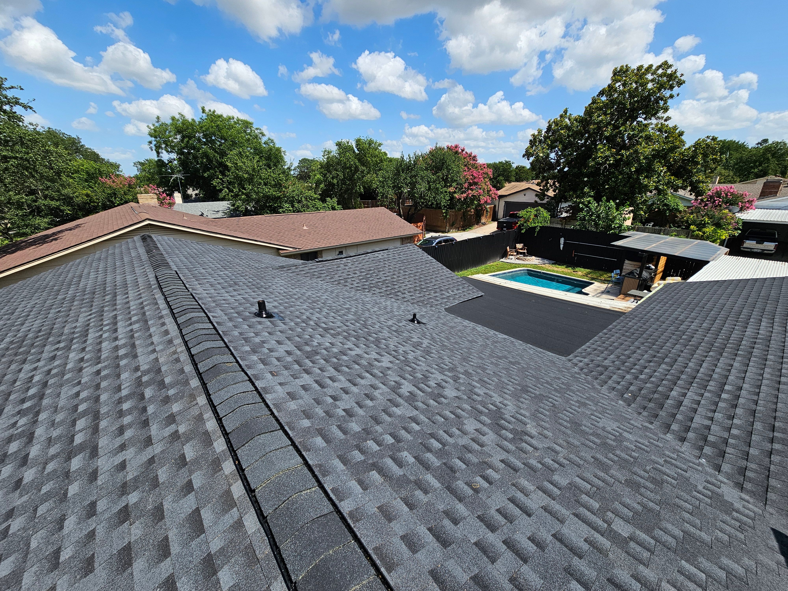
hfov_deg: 106.2
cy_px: 296
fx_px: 296
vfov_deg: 89.9
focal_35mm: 13
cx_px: 394
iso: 50
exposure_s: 1/2359
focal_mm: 2.2
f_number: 2.2
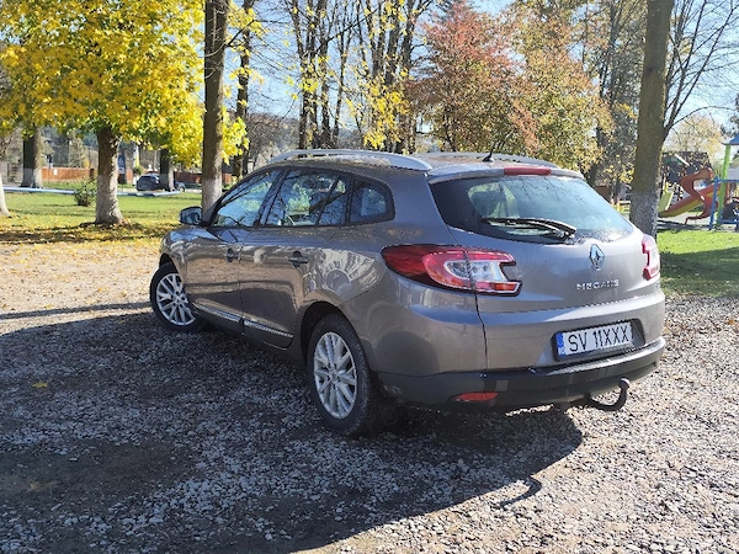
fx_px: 640
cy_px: 277
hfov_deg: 60.0
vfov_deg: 46.8
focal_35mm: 30
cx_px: 370
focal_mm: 6.14
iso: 50
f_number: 1.65
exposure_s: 1/625
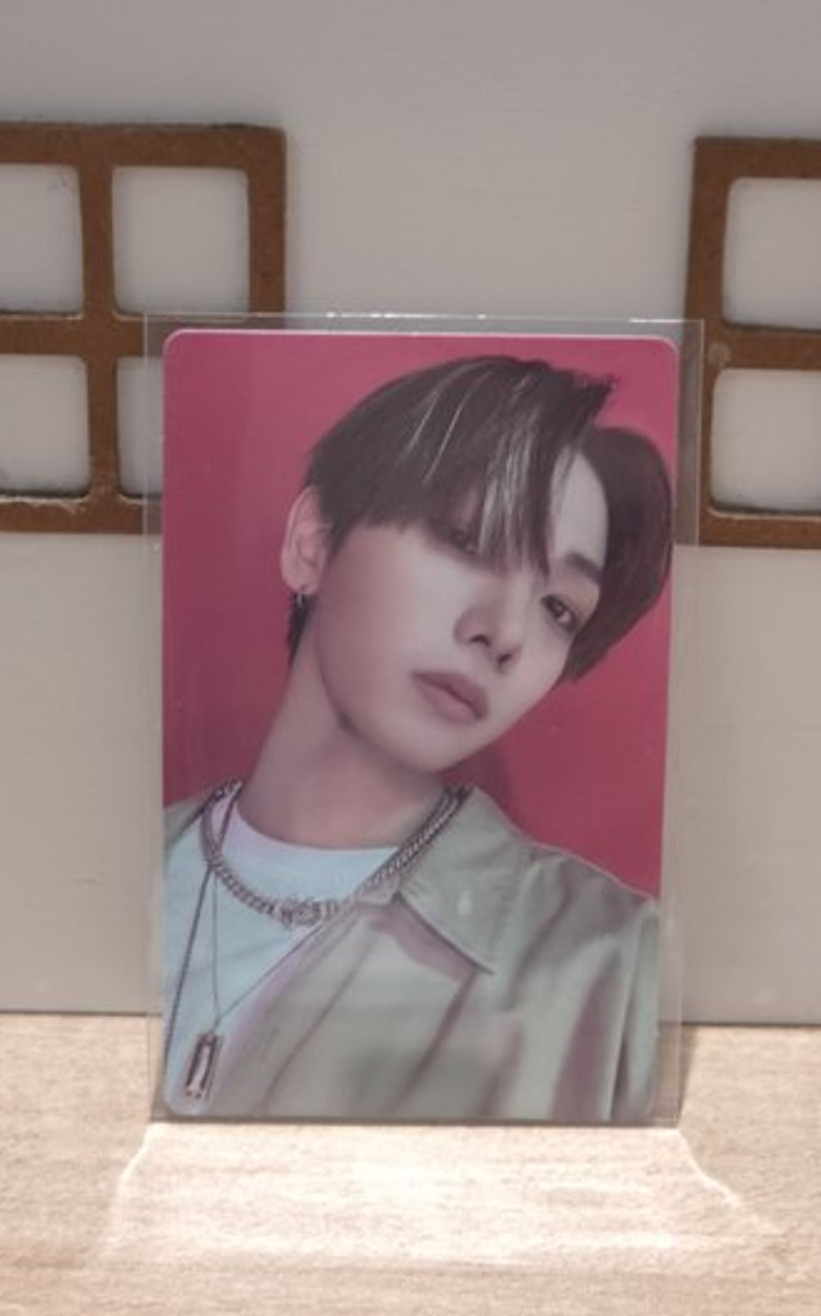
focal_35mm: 74
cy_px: 660
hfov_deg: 17.6
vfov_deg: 27.9
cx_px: 422
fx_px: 2651
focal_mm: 7
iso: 200
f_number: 2.4
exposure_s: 1/30
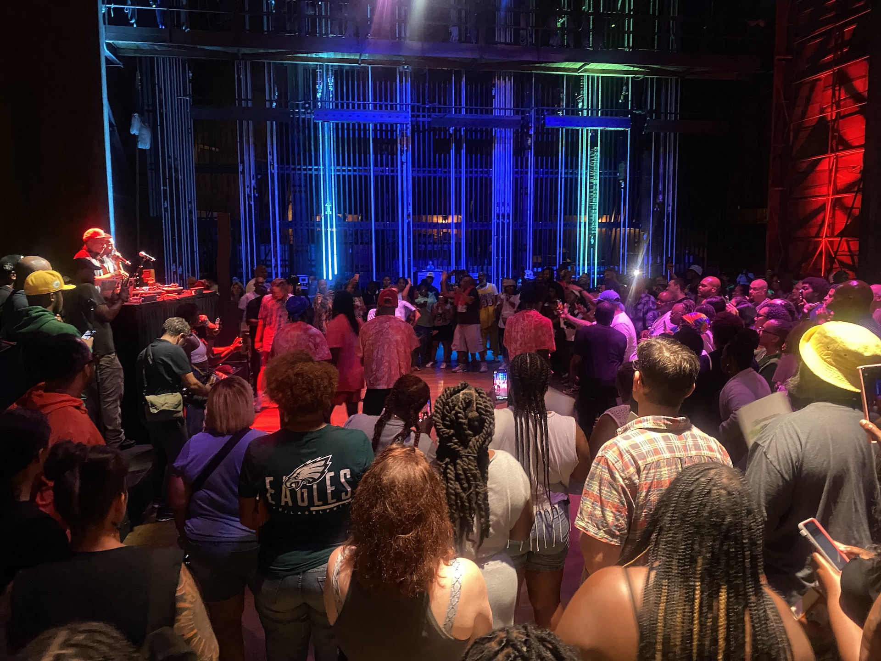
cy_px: 330
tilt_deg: -5.7
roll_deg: -0.1
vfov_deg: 53.1
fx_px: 662
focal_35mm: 26
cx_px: 440
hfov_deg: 67.3
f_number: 1.8
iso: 800
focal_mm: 4.25
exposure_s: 1/25
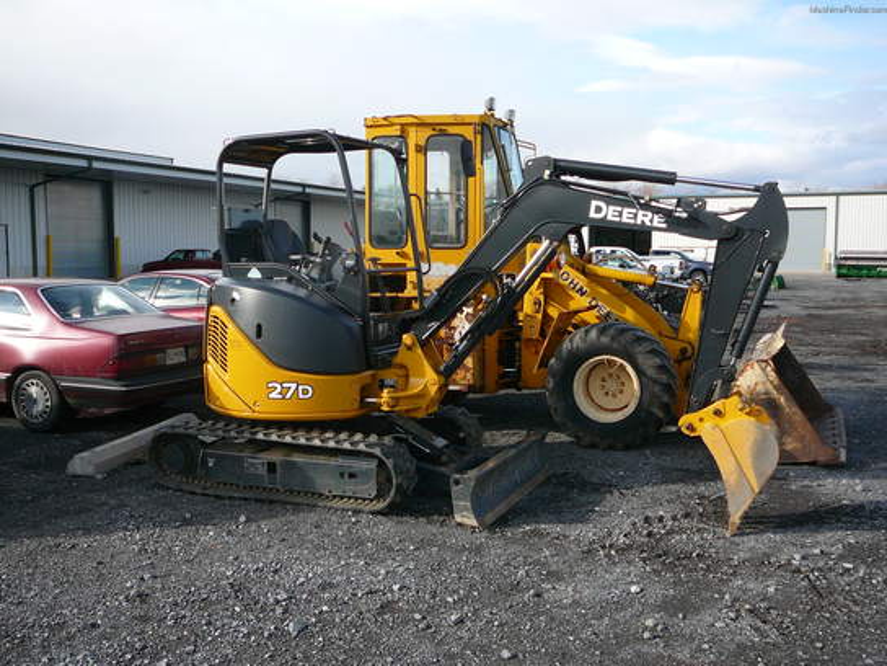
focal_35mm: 35
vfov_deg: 40.7
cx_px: 444
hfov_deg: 52.6
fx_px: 897
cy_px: 333
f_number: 2.8
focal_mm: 5.2
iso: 80
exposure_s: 1/640
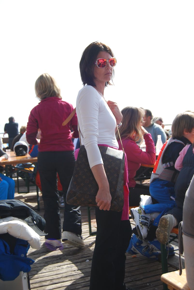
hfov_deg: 26.5
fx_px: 411
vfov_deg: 38.8
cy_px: 145
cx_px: 97
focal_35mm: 51
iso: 200
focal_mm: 34
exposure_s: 1/640
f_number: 4.5
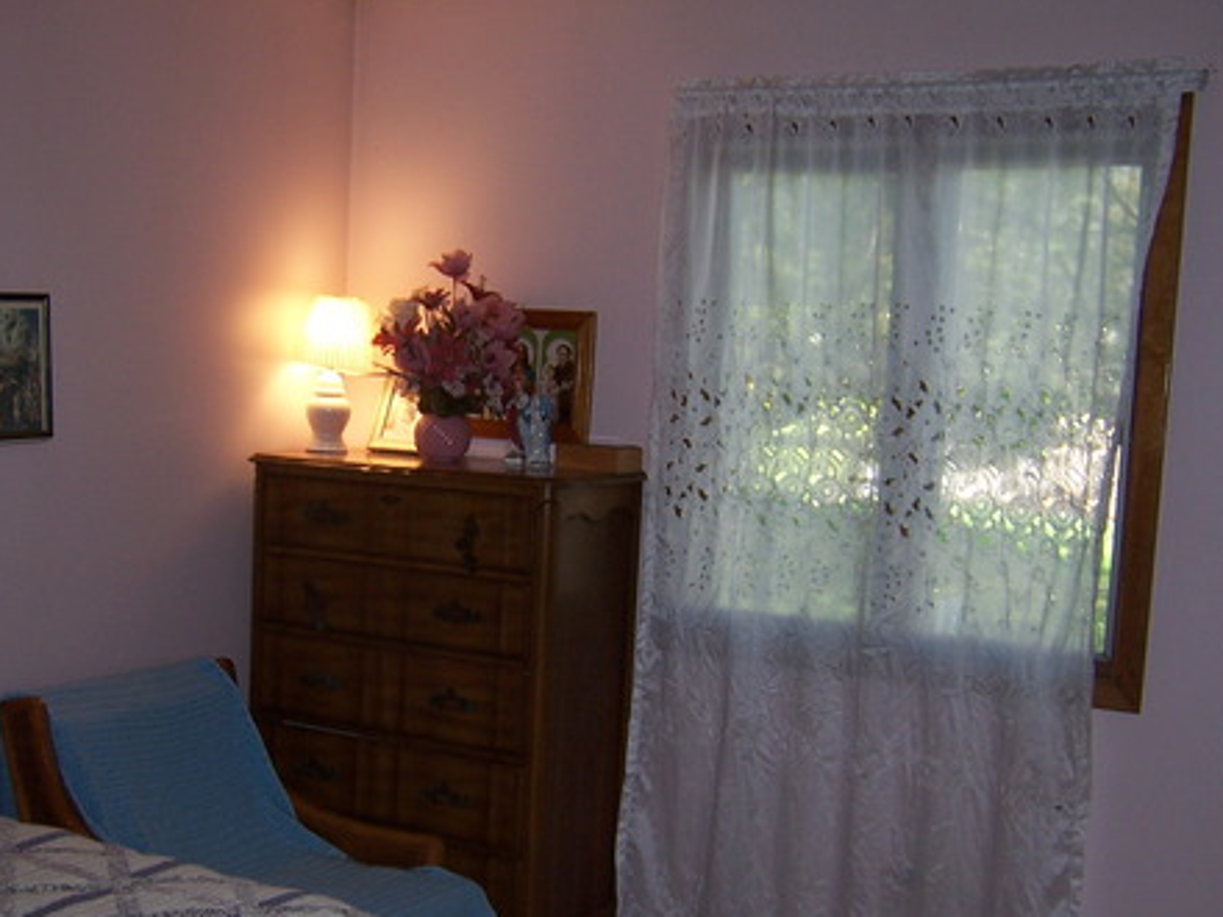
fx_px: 1696
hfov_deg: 39.0
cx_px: 375
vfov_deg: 30.1
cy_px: 586
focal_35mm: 48
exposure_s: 1/60
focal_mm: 5.5
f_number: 2.8
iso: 80
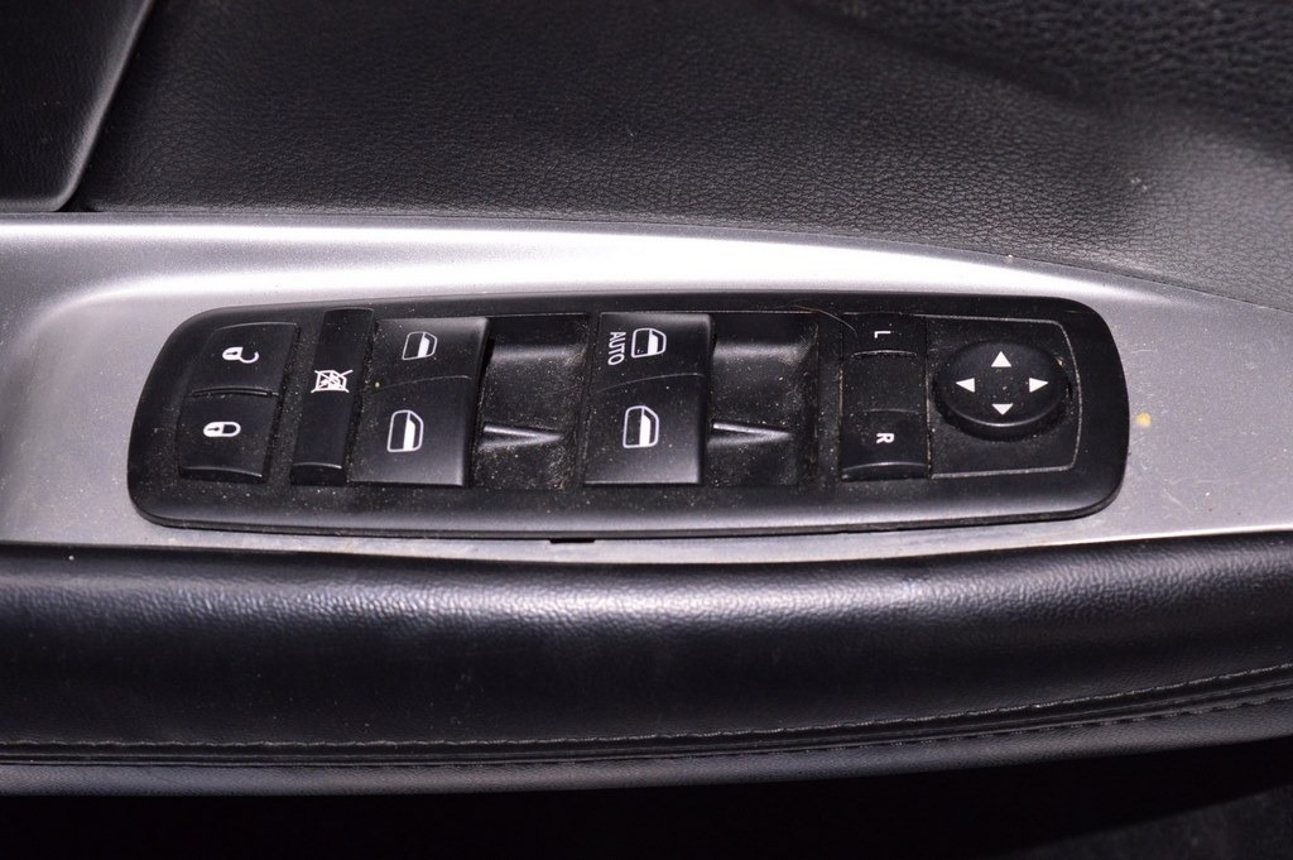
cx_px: 646
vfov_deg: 18.9
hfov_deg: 28.1
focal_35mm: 72
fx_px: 2584
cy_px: 430
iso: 1600
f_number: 8
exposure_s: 1/160
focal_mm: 48
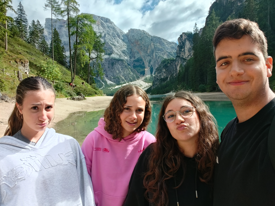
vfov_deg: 63.4
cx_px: 138
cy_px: 103
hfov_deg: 79.0
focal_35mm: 21
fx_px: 167
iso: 50
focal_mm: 2.78
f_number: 2
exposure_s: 1/810
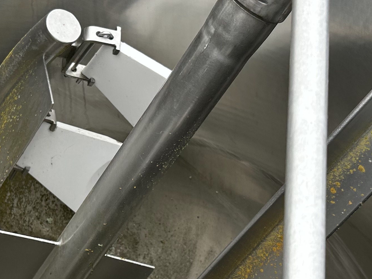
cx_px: 119
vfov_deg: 18.6
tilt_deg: -32.5
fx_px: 849
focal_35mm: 79
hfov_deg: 24.6
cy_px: 197
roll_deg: +2.7
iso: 50
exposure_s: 1/743
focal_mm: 5.7
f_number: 1.5
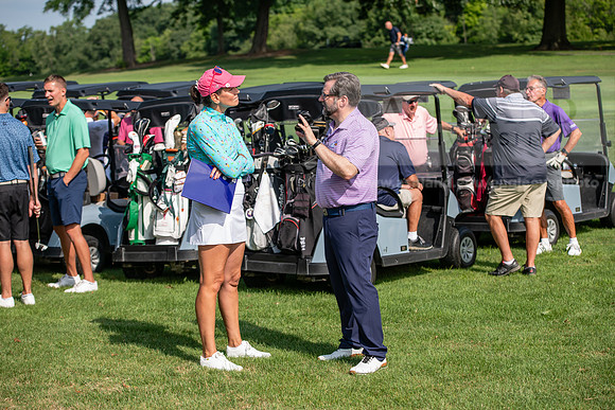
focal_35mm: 70
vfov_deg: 19.5
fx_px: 1196
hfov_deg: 28.8
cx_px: 308
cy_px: 205
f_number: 4
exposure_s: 1/640
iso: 80
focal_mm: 70
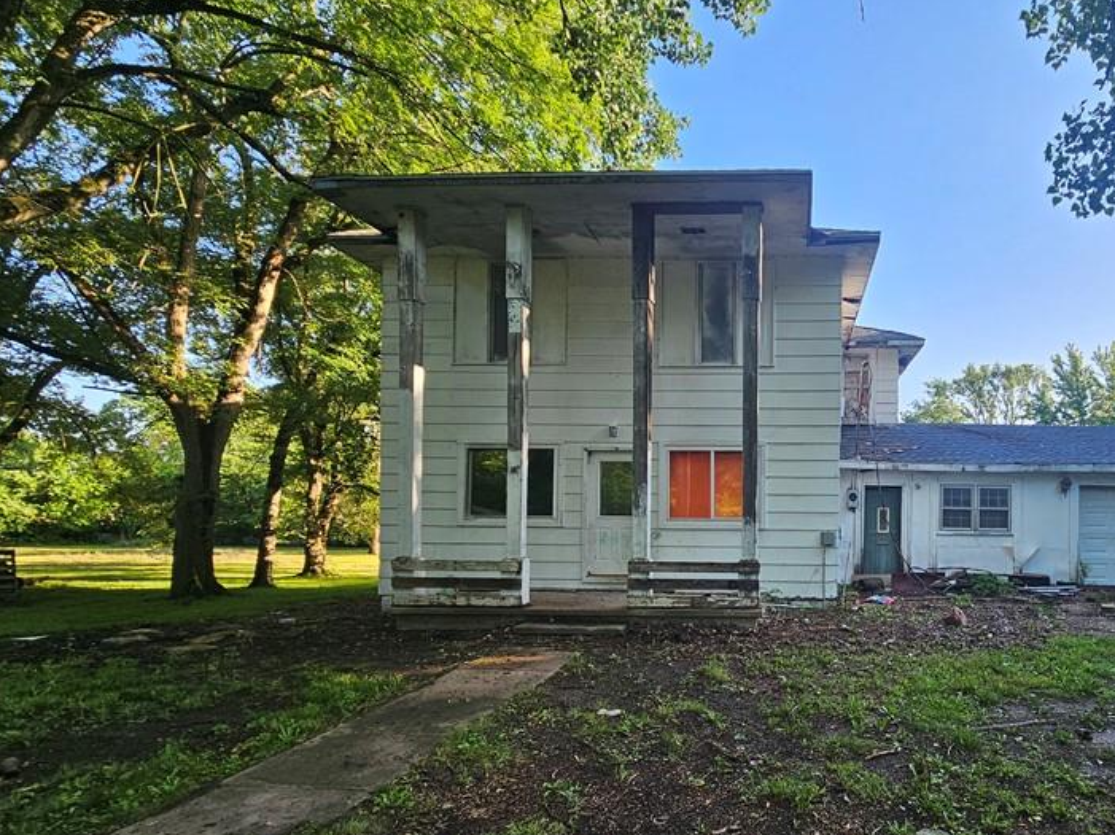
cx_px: 775
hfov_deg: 80.8
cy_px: 503
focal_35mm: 19
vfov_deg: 67.9
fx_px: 612
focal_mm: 2.2
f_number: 2.2
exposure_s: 1/252
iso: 50
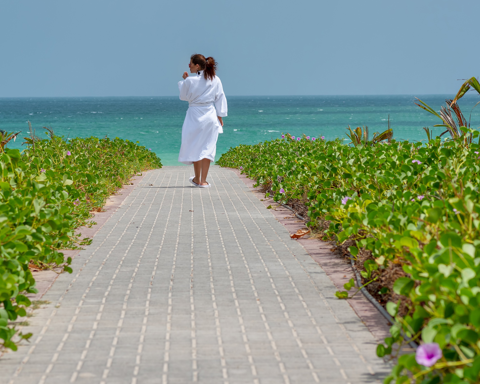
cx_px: 201
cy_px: 87
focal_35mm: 176
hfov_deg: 11.0
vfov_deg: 8.8
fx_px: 2500
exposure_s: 1/800
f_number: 8
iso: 125
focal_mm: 100
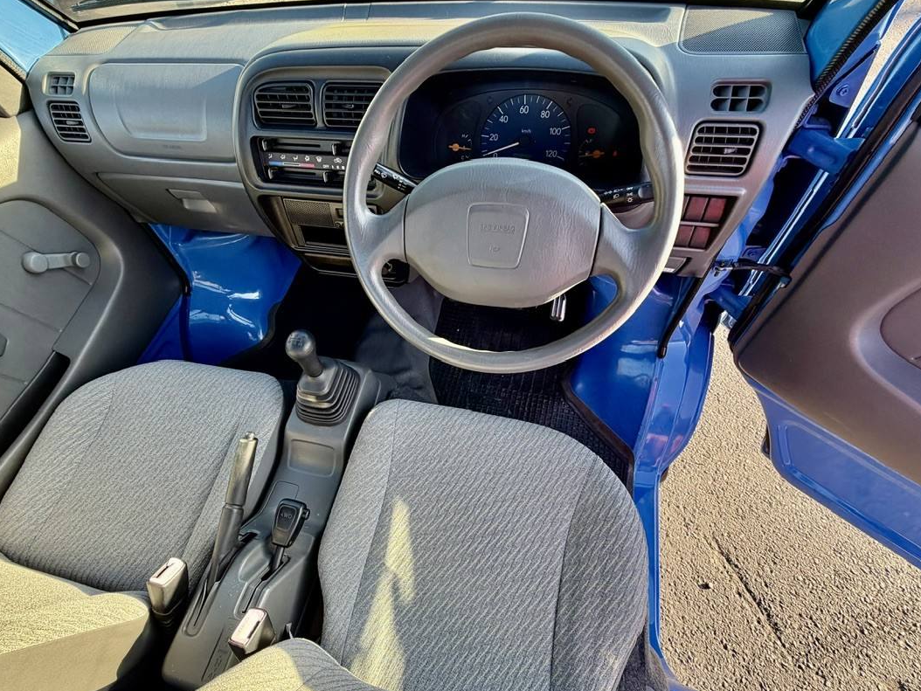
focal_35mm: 17
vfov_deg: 74.5
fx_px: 452
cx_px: 431
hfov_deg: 90.9
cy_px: 383
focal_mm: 2.22
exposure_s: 1/121
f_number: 2.2
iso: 80
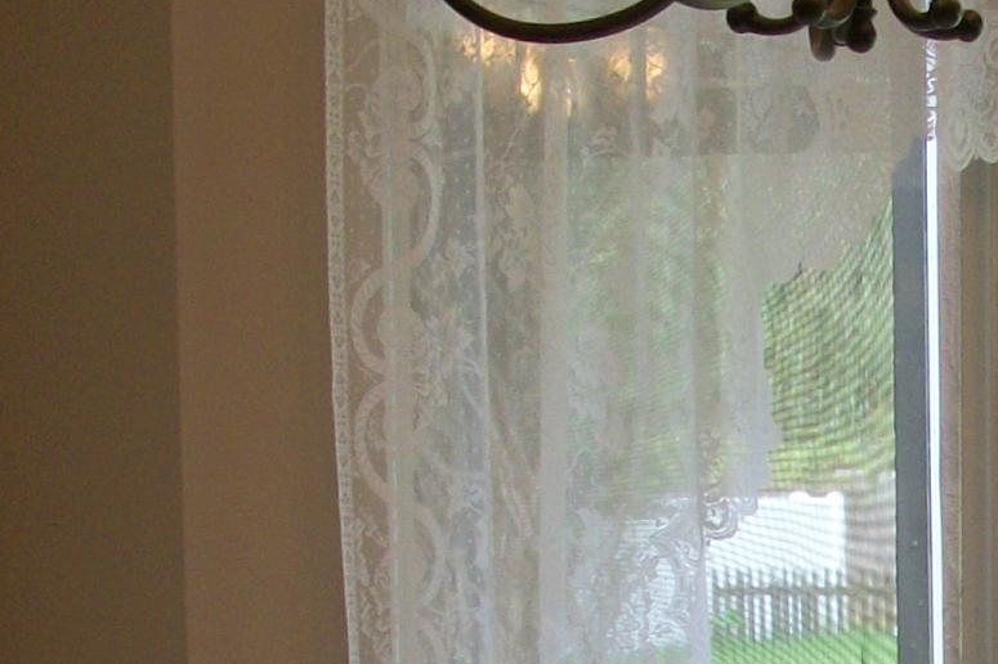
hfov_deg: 14.1
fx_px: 3907
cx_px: 1221
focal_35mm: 141
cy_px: 1253
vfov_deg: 9.2
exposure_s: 1/80
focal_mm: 6.3
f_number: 3.1
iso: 80
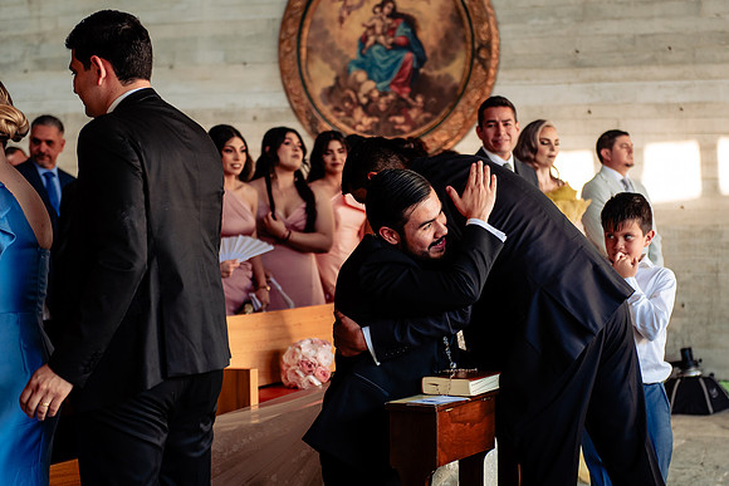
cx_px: 431
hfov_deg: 22.9
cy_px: 229
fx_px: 1800
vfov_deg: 15.4
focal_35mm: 89
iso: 500
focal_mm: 70
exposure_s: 1/320
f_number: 3.2
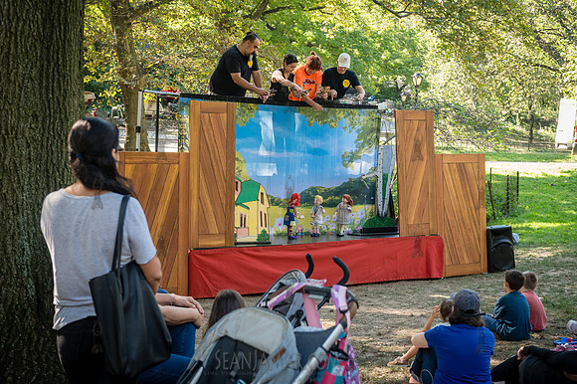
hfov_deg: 35.6
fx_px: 897
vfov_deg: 24.2
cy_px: 193
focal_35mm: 56
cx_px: 301
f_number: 4.5
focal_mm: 52
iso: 1000
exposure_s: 1/250
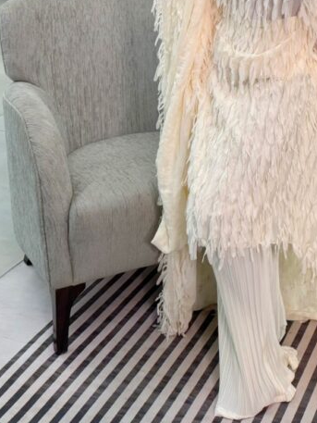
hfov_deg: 22.6
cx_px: 293
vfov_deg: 27.4
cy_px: -73
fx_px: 769
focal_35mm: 63
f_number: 1.78
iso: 160
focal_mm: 6.76
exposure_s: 1/101
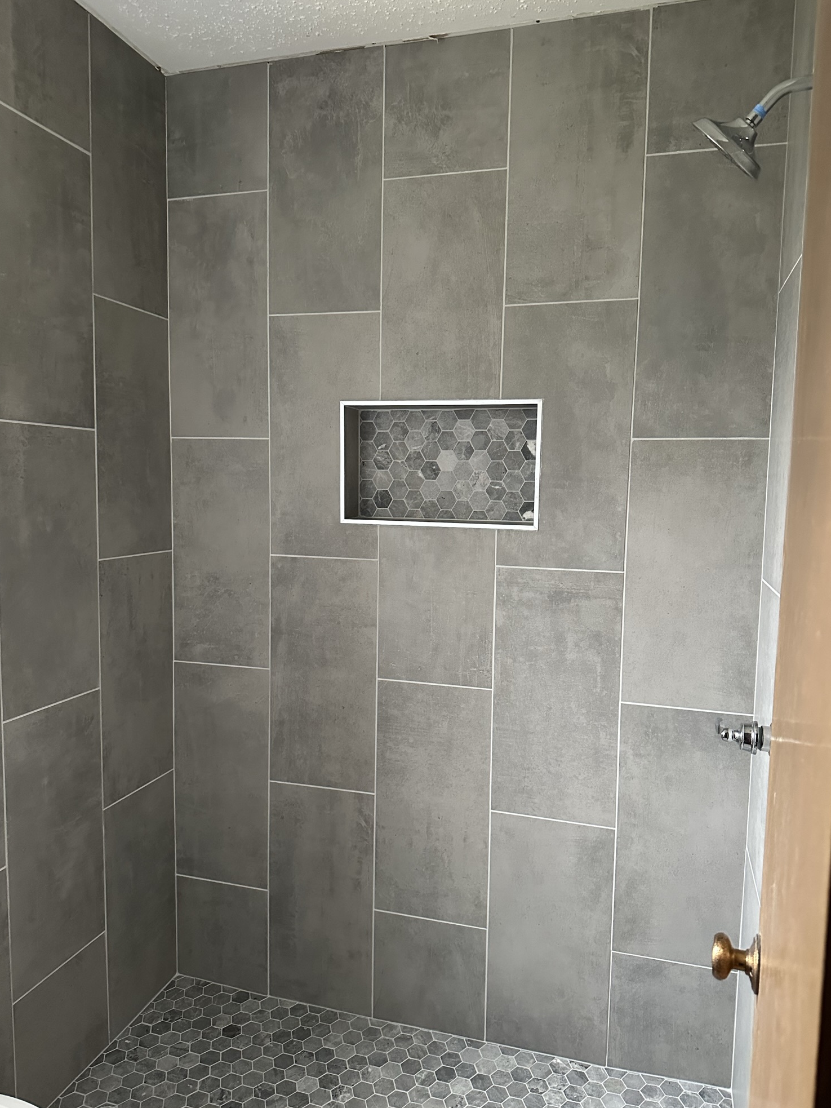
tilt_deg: -6.6
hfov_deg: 54.9
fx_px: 800
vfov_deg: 69.4
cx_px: 429
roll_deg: -0.6
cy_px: 564
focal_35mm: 25
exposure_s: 1/40
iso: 800
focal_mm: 6.86
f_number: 1.78
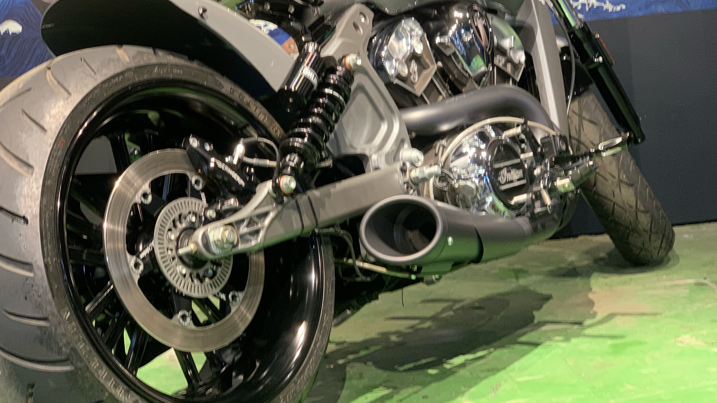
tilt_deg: -4.7
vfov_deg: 21.1
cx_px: 357
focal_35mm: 57
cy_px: 180
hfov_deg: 36.6
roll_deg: +5.2
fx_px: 1084
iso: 250
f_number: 2.4
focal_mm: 6
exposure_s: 1/50
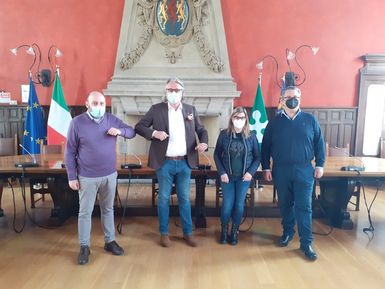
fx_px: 300
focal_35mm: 27
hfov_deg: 65.3
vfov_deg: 51.4
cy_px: 144
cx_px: 192
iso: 200
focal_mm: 3.6
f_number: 1.9
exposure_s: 1/50
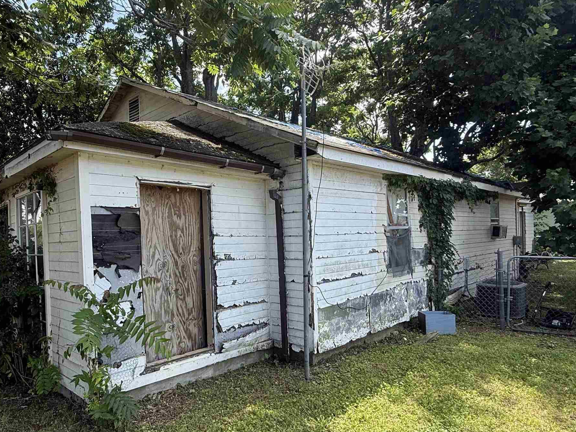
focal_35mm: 24
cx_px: 207
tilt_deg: -1.3
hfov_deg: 70.1
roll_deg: +1.6
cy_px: 245
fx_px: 399
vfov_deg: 56.6
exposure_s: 1/400
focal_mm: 2.22
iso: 50
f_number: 2.2
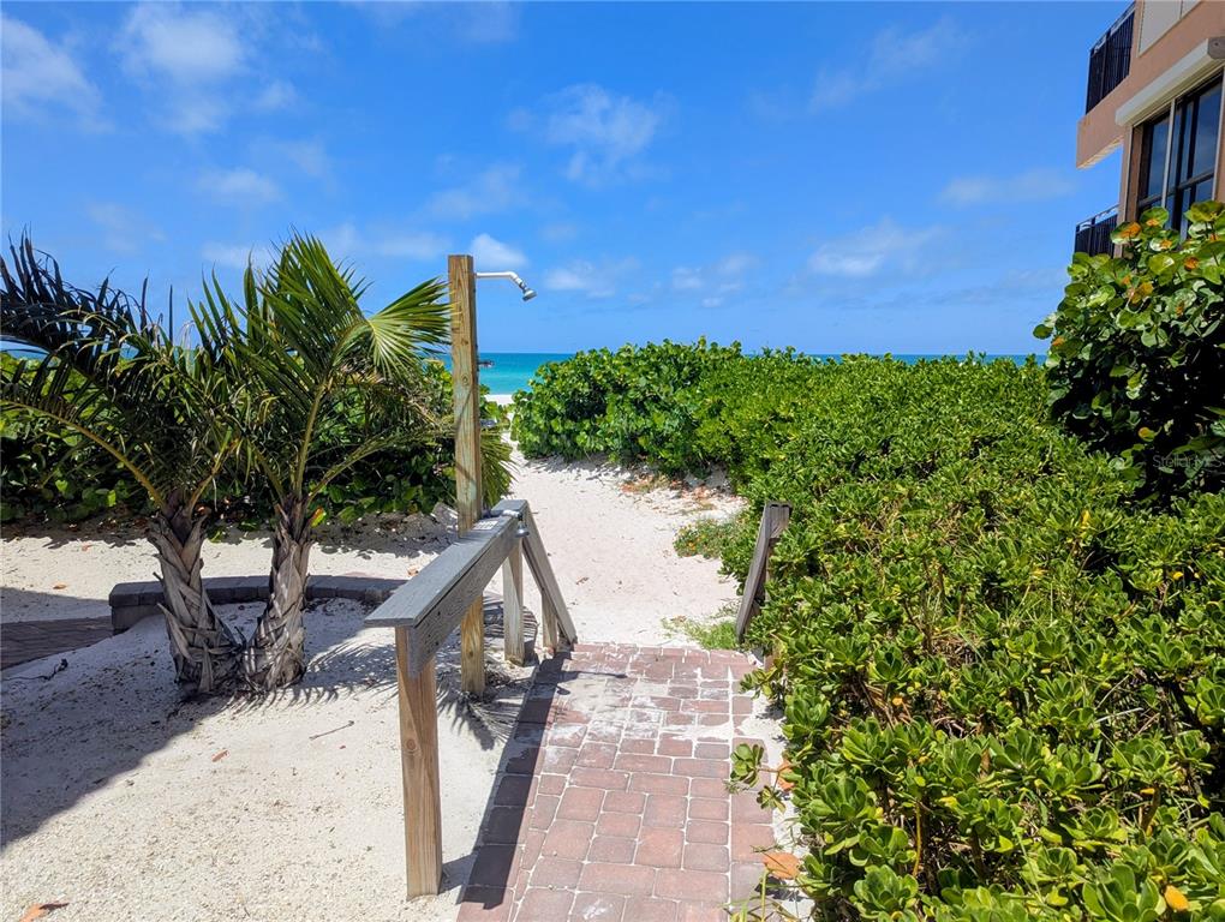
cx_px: 612
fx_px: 851
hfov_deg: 71.5
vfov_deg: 56.9
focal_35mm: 24
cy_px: 461
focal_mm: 6.81
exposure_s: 1/2833
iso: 45
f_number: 1.85
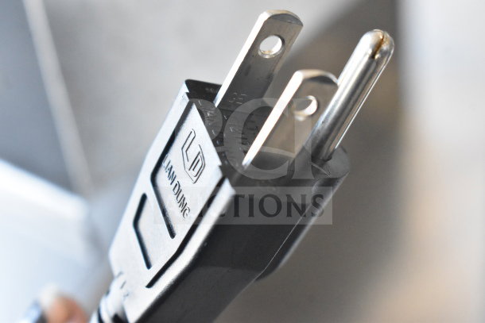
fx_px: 1112
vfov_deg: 16.6
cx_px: 242
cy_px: 162
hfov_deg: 24.6
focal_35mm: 82
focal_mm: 55
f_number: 8
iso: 6400
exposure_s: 1/250
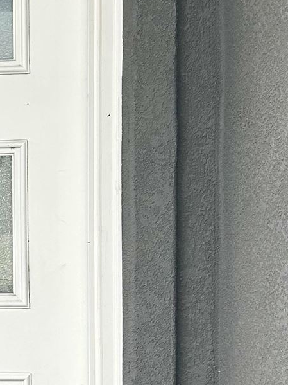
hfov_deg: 13.9
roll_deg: +0.3
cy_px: 231
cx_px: -145
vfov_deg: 19.6
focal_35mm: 100
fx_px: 1110
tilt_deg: -3.2
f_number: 1.5
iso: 50
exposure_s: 1/1009
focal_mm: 5.7
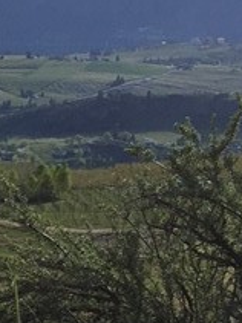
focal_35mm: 141
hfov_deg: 10.0
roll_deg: -1.3
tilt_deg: -20.1
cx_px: -182
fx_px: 1316
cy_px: 487
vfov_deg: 13.2
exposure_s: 1/1721
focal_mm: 4.15
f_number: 2.2
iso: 32
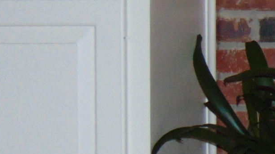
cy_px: -115
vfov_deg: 6.4
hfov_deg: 10.7
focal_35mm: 186
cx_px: 529
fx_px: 1356
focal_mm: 6.3
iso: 200
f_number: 3.2
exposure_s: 1/50
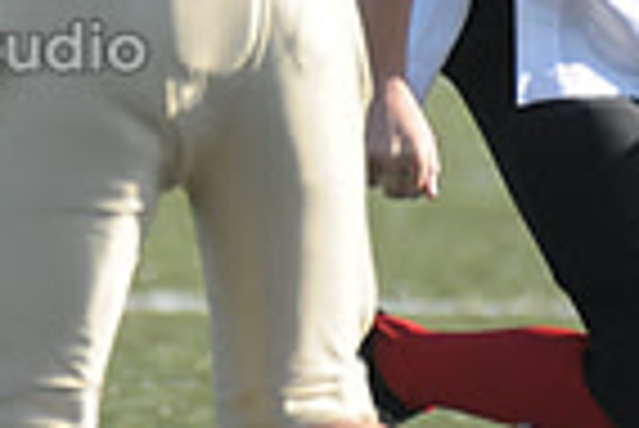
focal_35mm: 2019
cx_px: -338
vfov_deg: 0.7
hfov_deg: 1.0
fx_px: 35873
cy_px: -115
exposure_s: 1/4000
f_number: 4
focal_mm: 330
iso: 1600
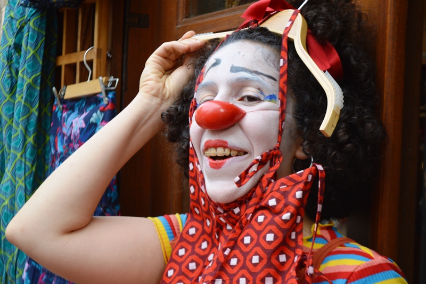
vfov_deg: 16.5
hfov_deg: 24.6
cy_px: 142
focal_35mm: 82
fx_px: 975
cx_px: 213
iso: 125
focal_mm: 55
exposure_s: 1/125
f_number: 5.6
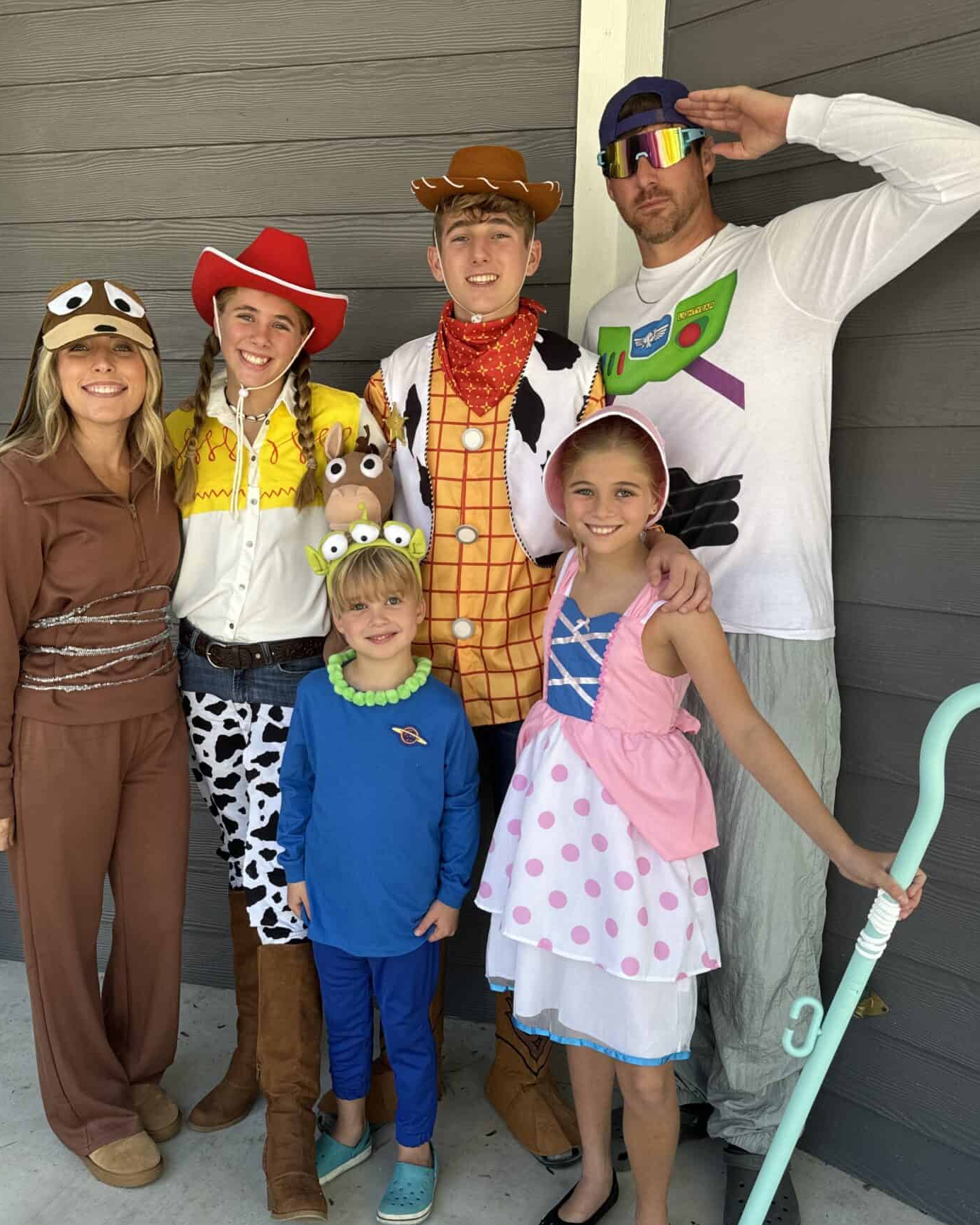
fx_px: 943
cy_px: 588
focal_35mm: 26
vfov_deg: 66.0
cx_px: 472
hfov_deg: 54.9
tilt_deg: -8.3
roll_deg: -0.6
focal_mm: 6.76
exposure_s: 1/197
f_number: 1.78
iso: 64
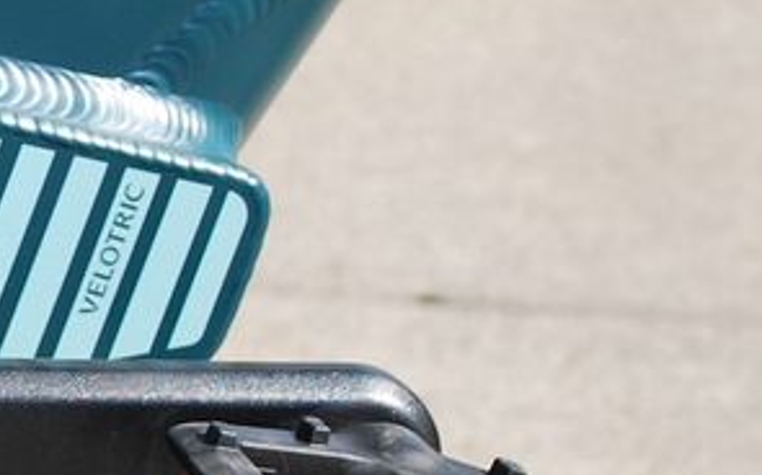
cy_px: 261
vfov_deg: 7.6
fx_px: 3591
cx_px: -310
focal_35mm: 173
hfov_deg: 11.7
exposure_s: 1/200
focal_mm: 26
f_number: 7.1
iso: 100
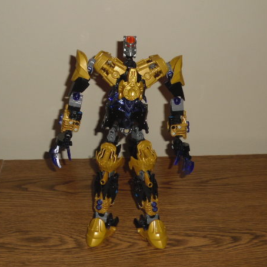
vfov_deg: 26.1
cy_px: 132
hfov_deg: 26.1
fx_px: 576
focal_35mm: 66
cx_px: 134
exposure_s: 1/60
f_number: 3.8
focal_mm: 9.4
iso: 200
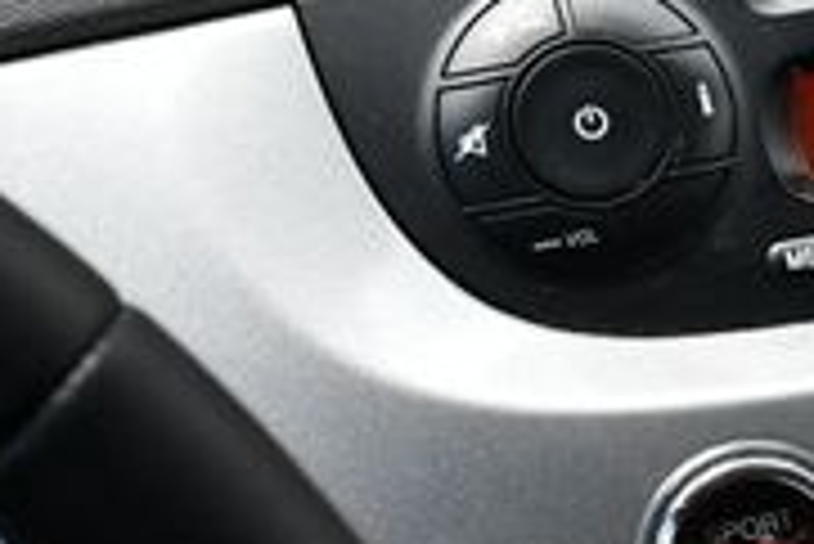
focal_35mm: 127
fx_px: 2874
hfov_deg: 15.2
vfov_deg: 10.8
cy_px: 423
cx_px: 1111
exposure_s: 1/250
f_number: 5.6
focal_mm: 18
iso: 220
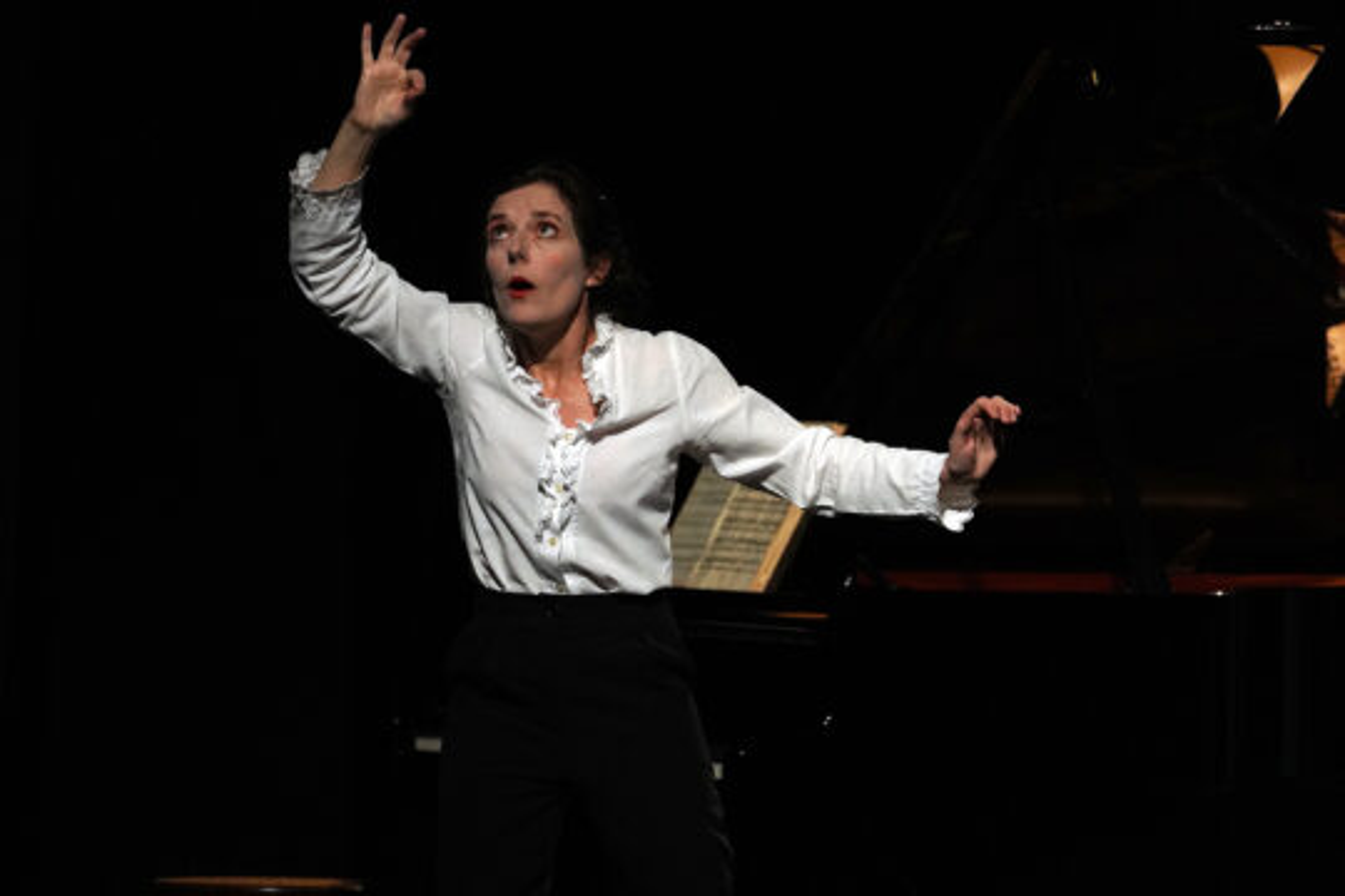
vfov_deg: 4.6
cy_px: 448
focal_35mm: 300
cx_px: 672
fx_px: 11207
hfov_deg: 6.9
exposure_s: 1/125
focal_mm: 300
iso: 6400
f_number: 5.6
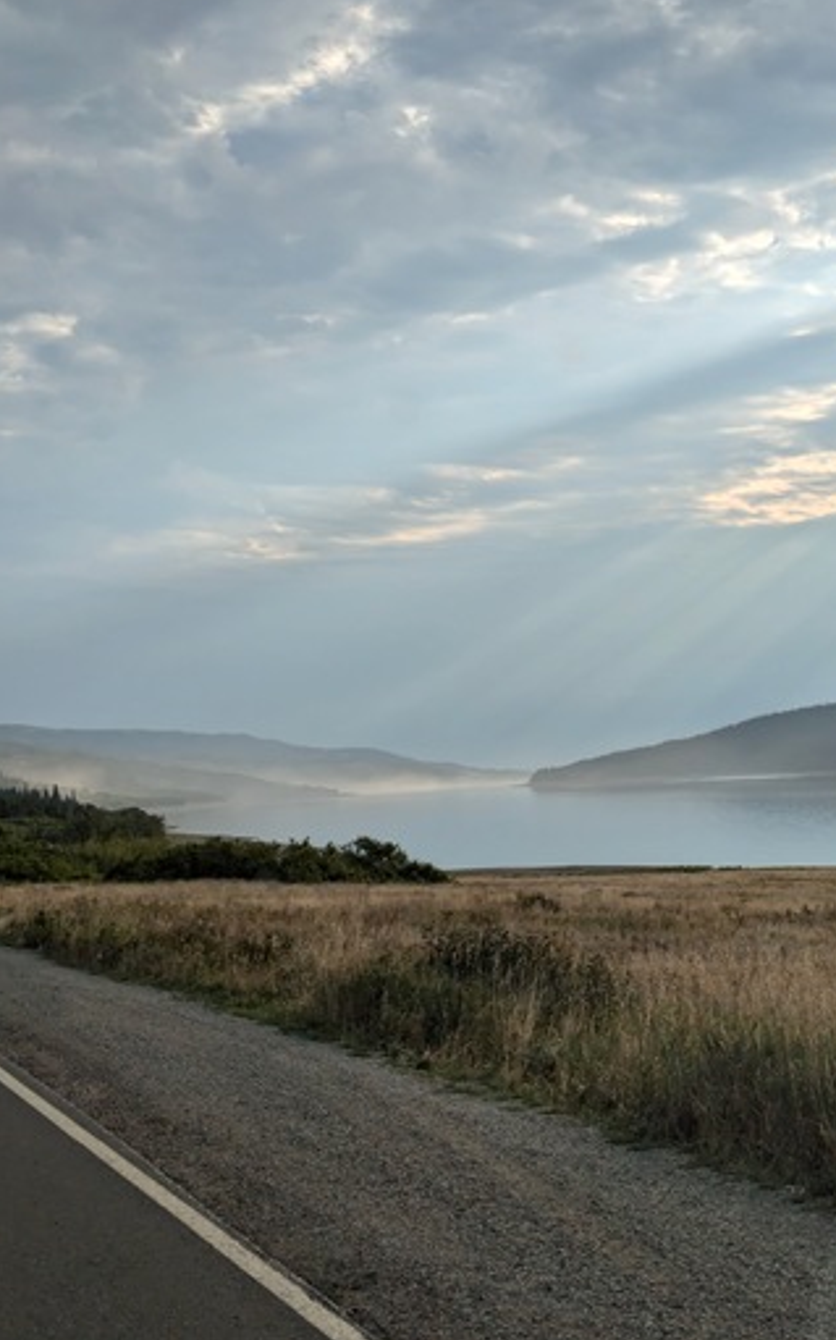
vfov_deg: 36.9
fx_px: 2007
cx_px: 503
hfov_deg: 23.5
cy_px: 666
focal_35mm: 55
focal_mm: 5.43
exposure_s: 1/3546
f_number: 1.89
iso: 44
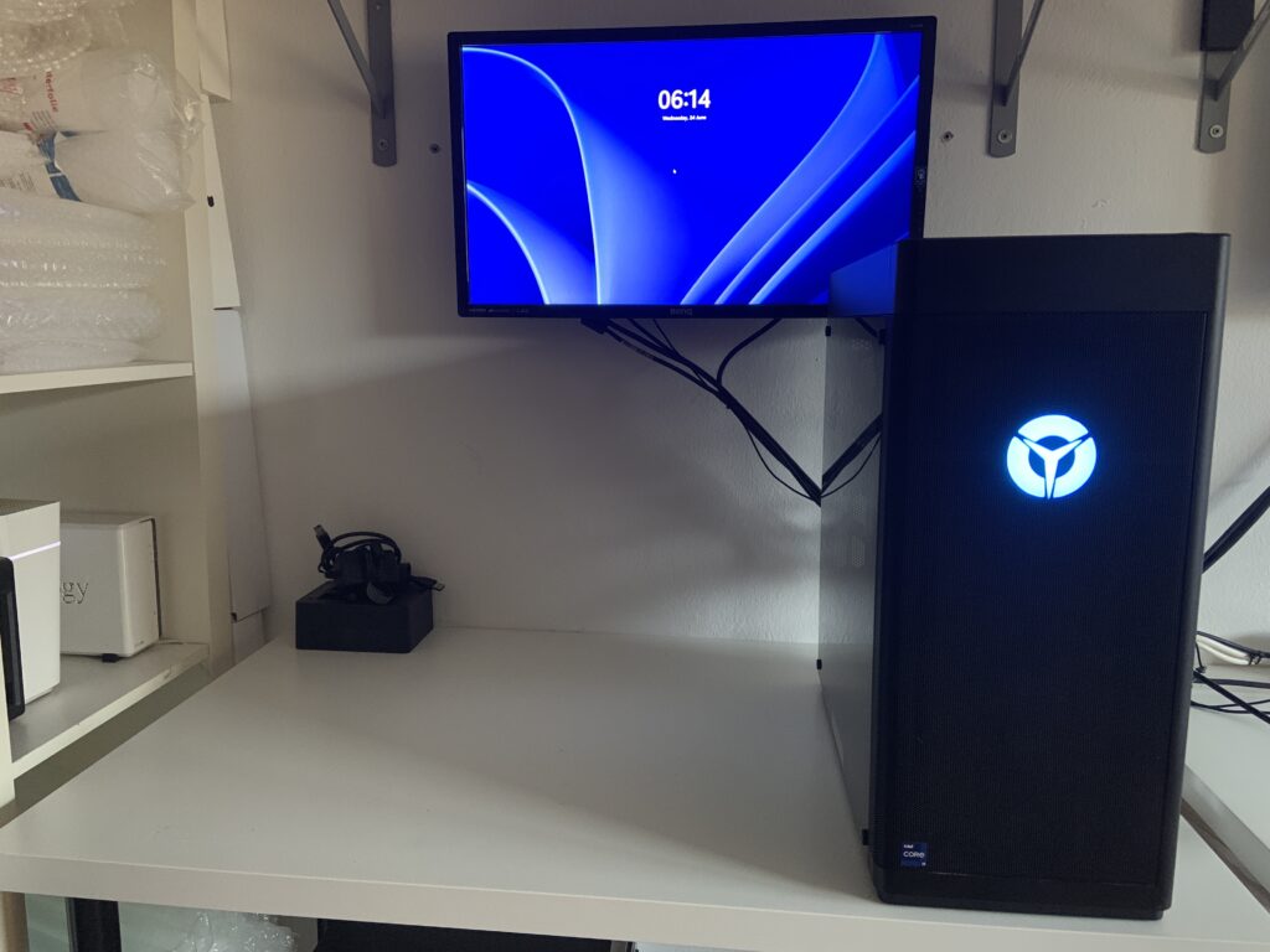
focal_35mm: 26
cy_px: 476
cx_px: 635
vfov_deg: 53.1
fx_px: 954
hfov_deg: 67.3
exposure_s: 1/24
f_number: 1.8
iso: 400
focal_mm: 4.25
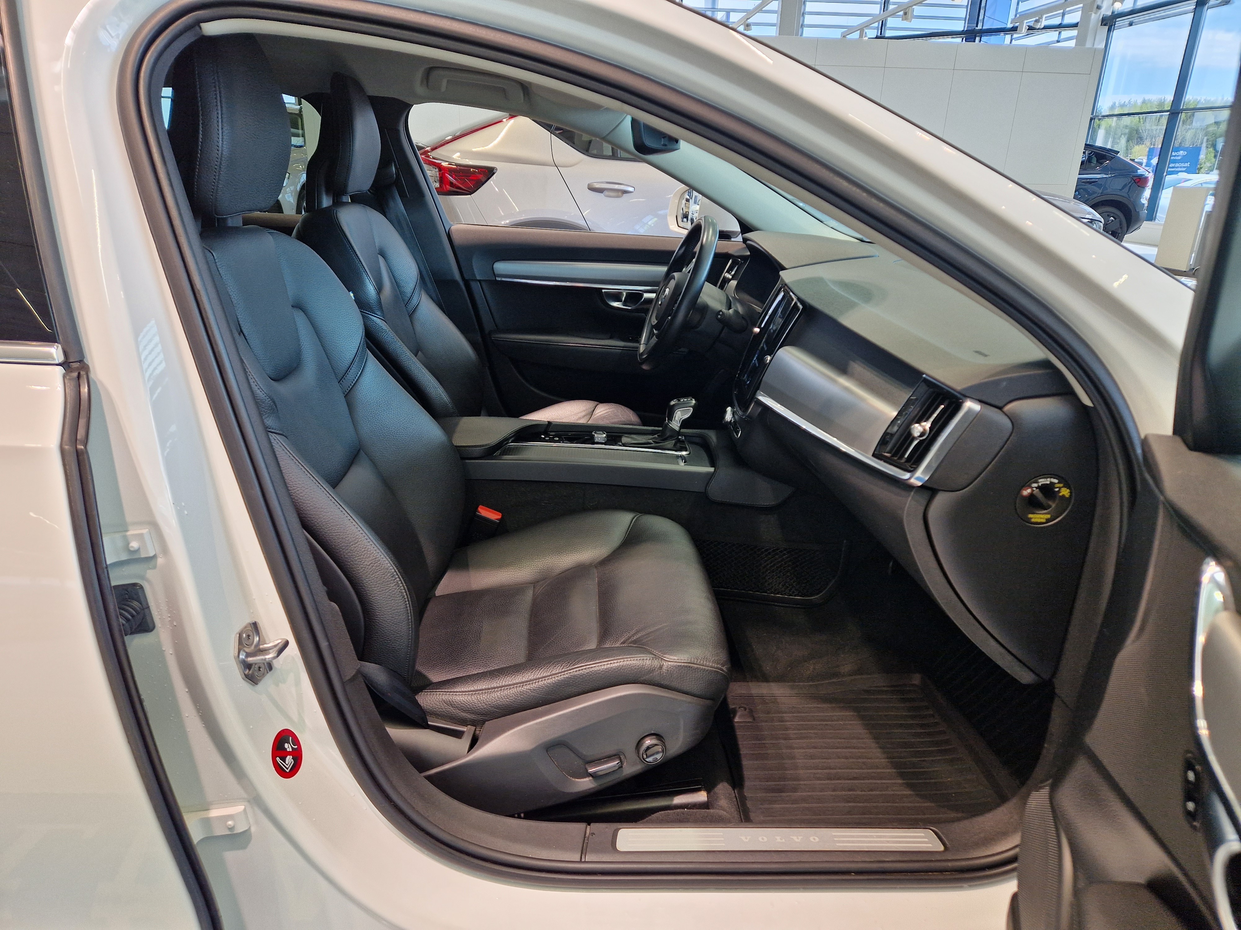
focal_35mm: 23
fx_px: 825
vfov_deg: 58.9
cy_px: 465
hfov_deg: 73.9
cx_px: 620
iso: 64
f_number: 1.8
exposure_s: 1/100
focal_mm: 5.4
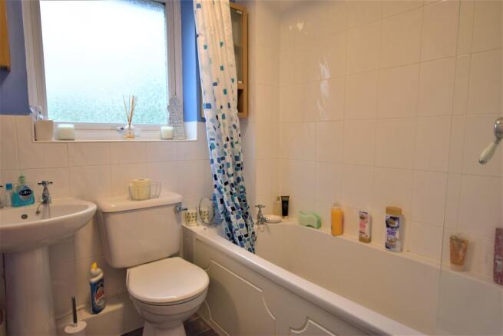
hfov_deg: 90.0
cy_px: 168
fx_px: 252
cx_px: 252
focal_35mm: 18
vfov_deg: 67.4
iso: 320
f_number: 3.5
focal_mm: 12
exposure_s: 1/125
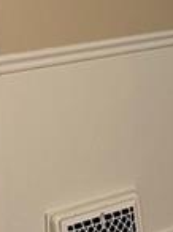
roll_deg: +3.6
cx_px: 306
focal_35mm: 137
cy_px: -54
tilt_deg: +0.1
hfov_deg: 10.2
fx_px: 916
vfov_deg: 14.0
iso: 160
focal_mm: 5.1
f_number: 1.6
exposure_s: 1/60
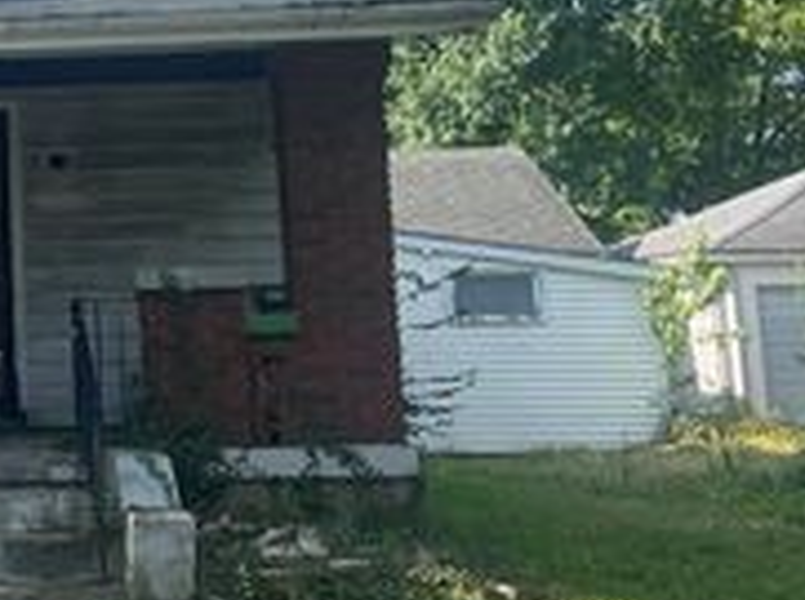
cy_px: 153
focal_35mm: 72
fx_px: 1671
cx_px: -142
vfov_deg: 20.2
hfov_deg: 24.7
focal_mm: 4.2
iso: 32
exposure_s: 1/1416
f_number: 1.6
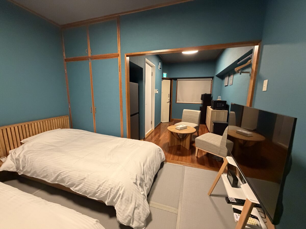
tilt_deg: -9.9
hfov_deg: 102.1
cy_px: 114
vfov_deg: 85.7
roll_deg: -0.4
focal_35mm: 14
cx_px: 153
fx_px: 124
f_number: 2.2
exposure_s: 1/60
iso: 640
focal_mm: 2.22
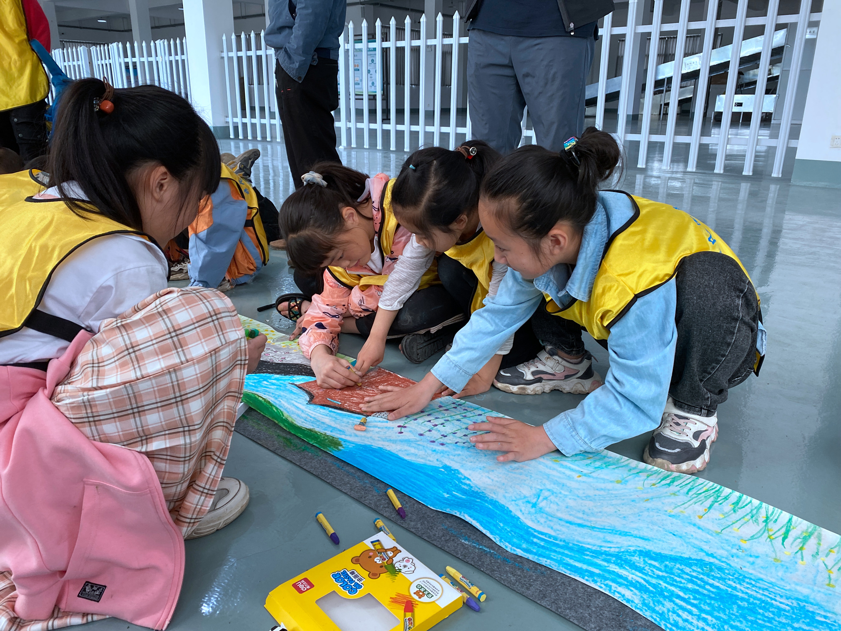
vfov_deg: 53.1
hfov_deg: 67.3
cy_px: 316
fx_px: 632
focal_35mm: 26
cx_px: 420
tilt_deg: -18.0
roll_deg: -0.1
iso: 125
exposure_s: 1/121
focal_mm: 4.25
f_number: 1.8
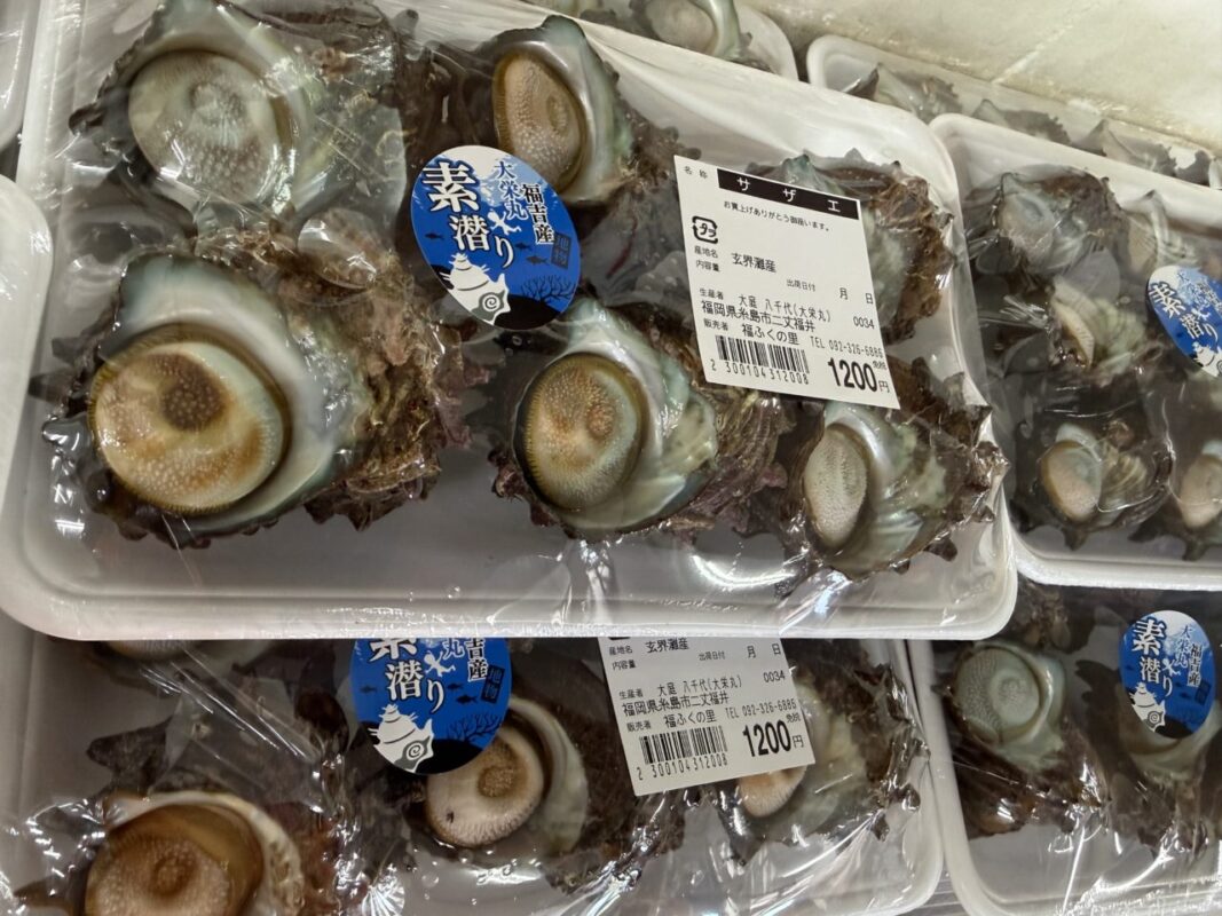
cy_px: 458
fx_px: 847
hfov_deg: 71.6
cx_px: 611
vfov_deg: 56.8
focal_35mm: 24
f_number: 2.2
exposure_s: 1/60
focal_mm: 2.22
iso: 320
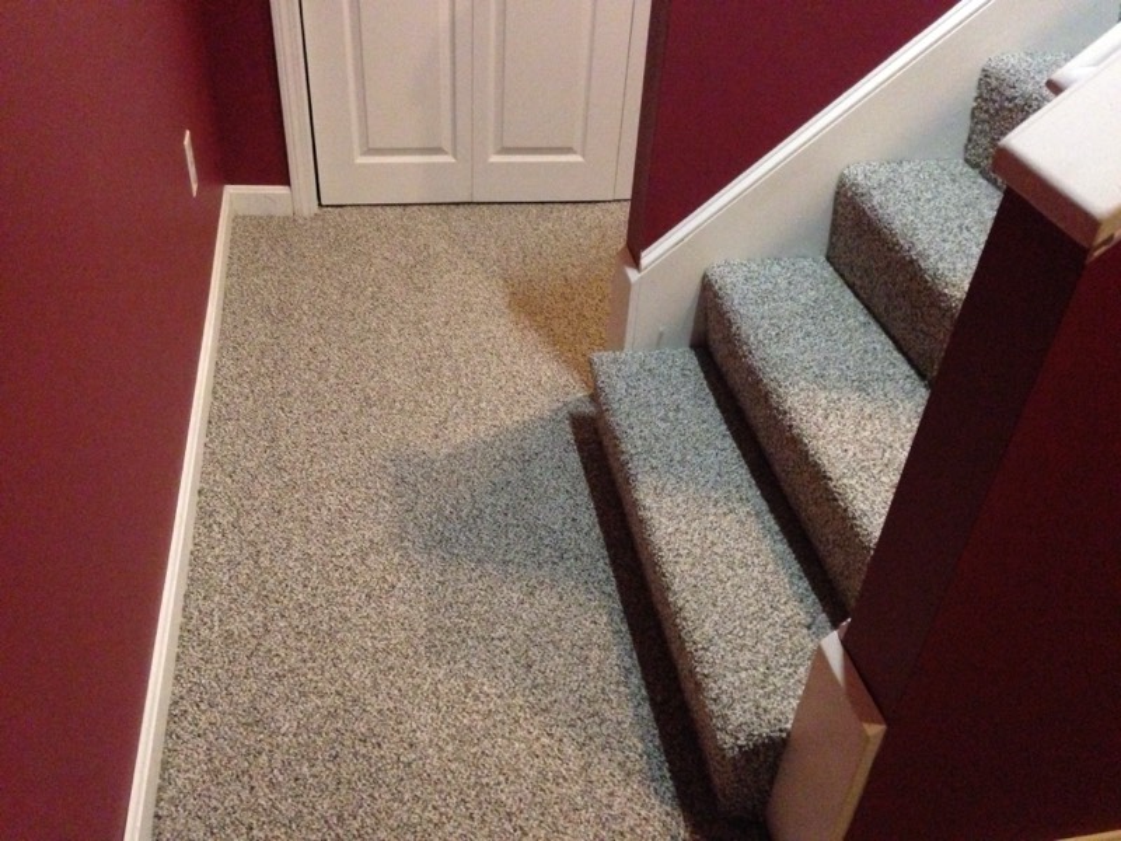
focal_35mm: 33
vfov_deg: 42.9
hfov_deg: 55.4
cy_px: 420
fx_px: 1069
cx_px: 560
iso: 800
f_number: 2.4
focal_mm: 4.12
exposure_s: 1/15
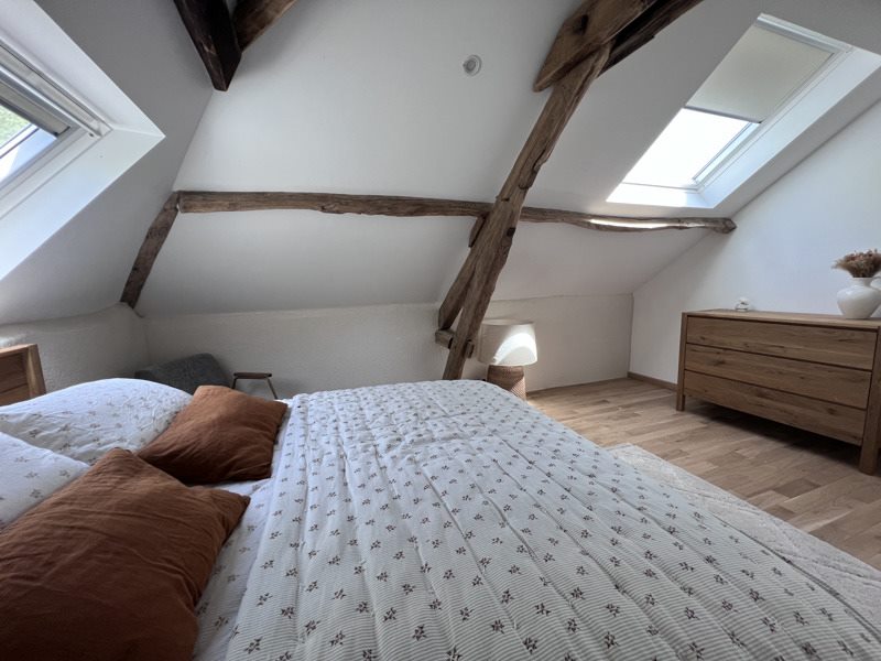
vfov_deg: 89.9
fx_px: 331
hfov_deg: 106.2
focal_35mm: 13
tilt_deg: -7.1
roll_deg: +2.0
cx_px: 440
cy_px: 330
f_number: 1.8
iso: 125
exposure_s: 1/99
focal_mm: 1.57
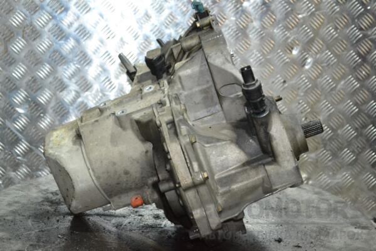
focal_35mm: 72
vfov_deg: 18.9
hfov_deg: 28.1
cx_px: 188
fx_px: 752
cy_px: 126
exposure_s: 1/60
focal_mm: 48
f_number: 5.3
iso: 2800
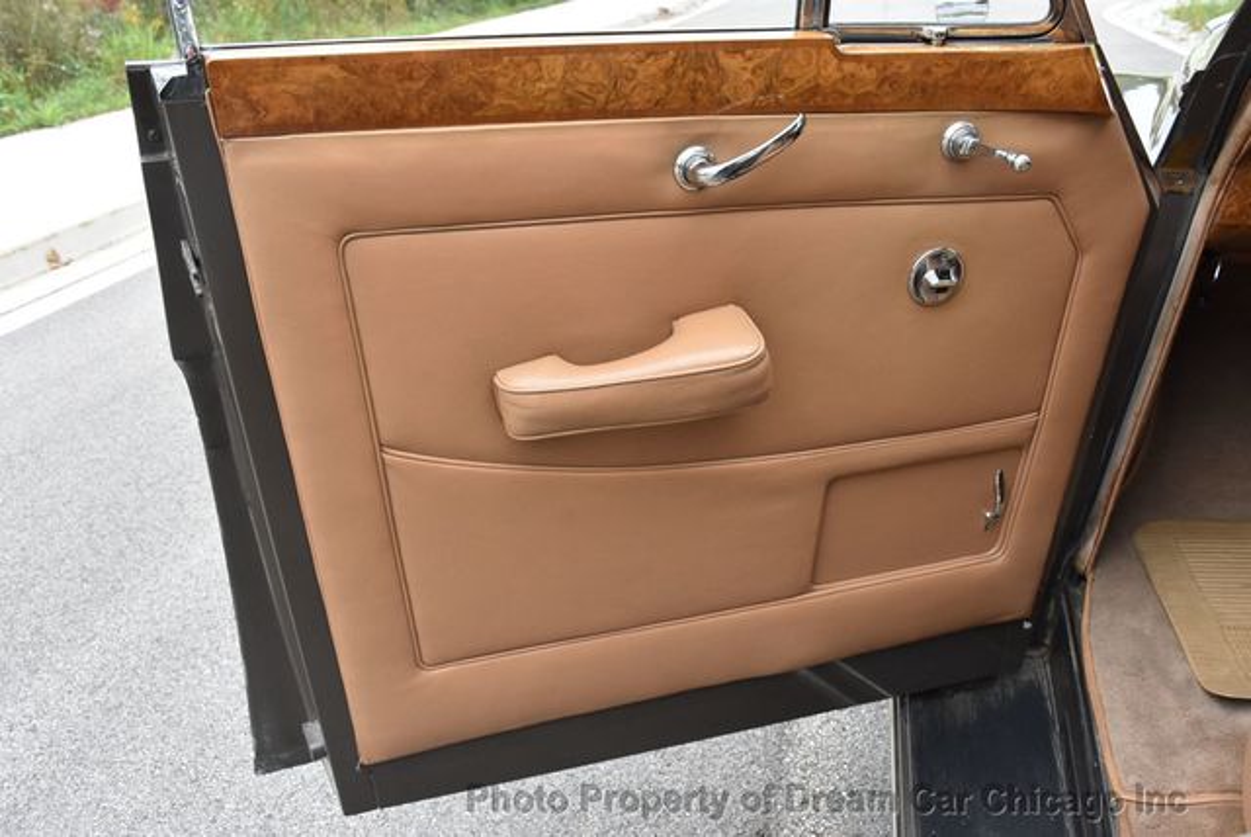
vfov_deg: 38.4
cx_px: 626
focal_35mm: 34
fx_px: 1200
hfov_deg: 55.1
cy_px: 418
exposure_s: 1/320
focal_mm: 23
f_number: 8
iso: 800
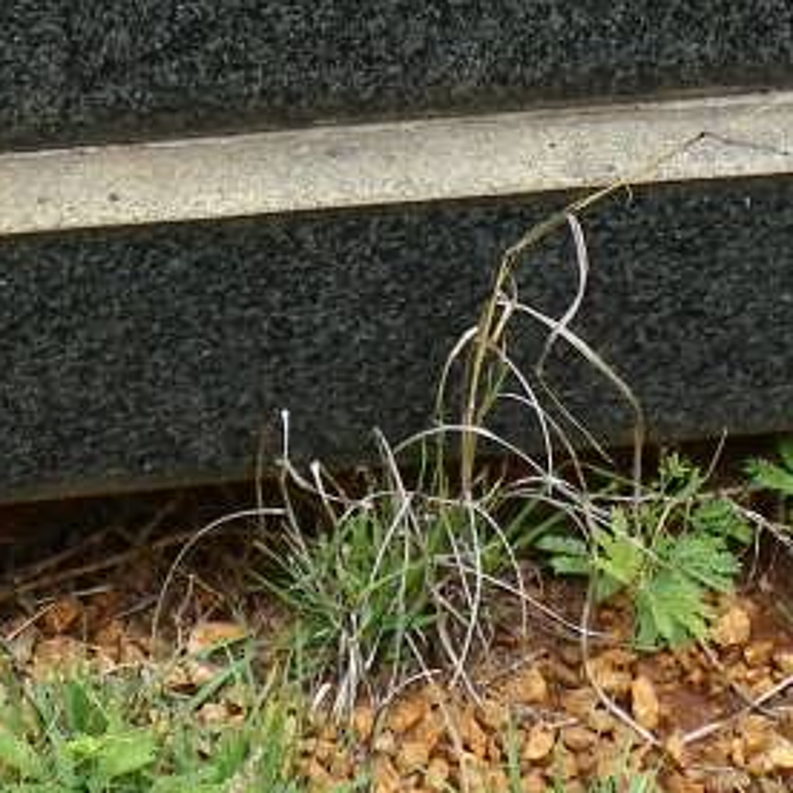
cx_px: 405
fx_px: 5184
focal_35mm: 200
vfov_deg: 8.6
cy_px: -276
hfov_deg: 8.7
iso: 64
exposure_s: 1/200
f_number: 3.5
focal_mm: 9.2
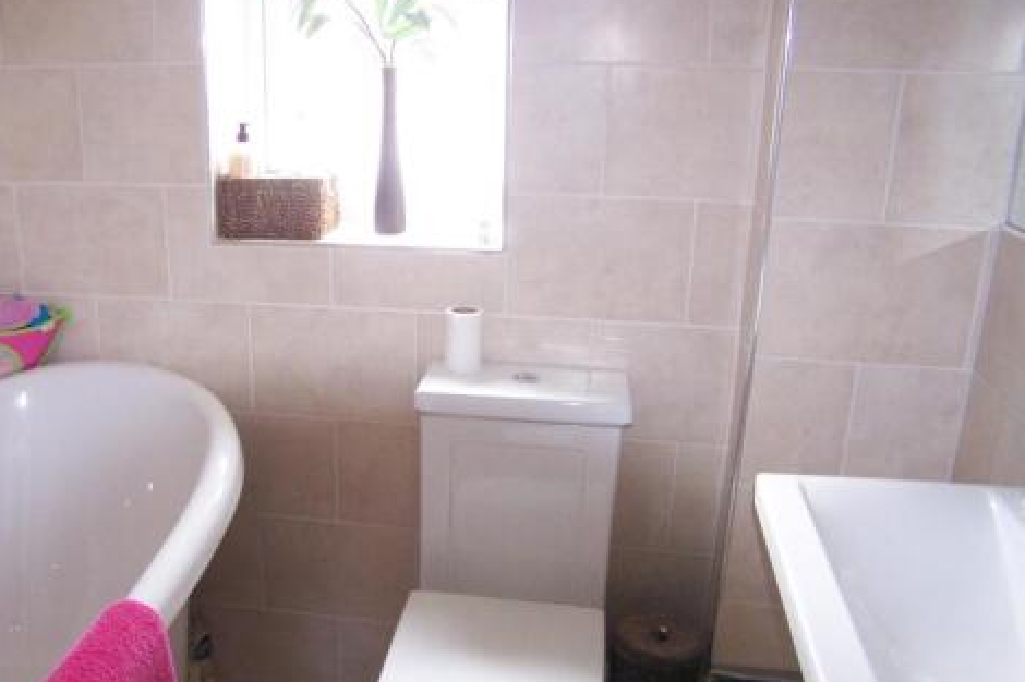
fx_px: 1395
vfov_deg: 27.5
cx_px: 405
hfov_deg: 40.2
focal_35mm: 49
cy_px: 376
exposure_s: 1/25
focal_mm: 6.3
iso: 160
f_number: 2.8
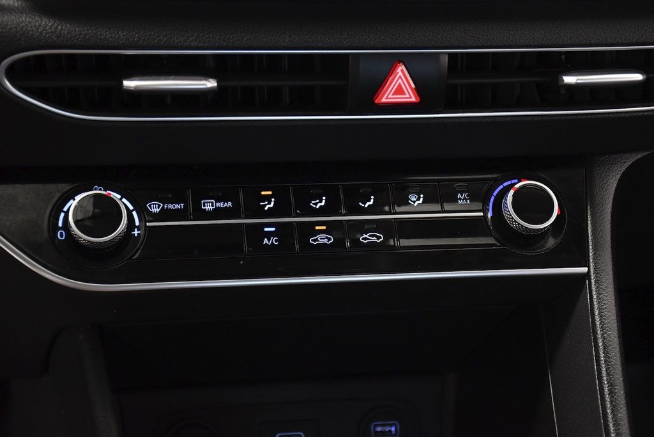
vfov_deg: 21.6
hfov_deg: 31.9
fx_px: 1145
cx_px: 327
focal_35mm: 63
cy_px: 218
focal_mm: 42
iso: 2500
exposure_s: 1/125
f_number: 4.5
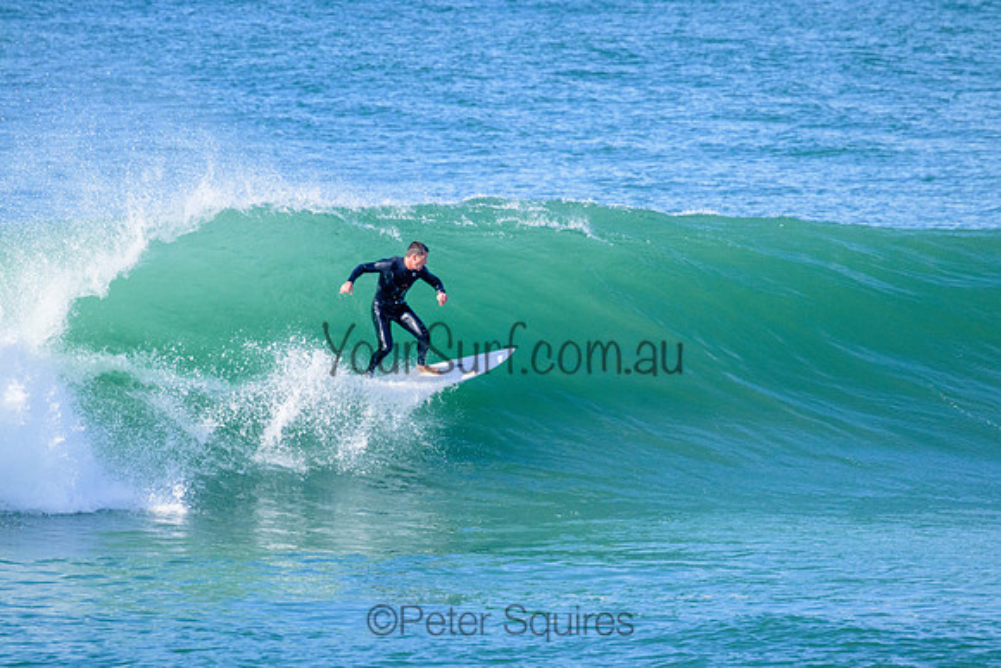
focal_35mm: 800
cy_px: 334
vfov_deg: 1.7
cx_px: 500
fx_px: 22249
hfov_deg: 2.6
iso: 2800
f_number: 11
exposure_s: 1/2000
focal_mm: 800
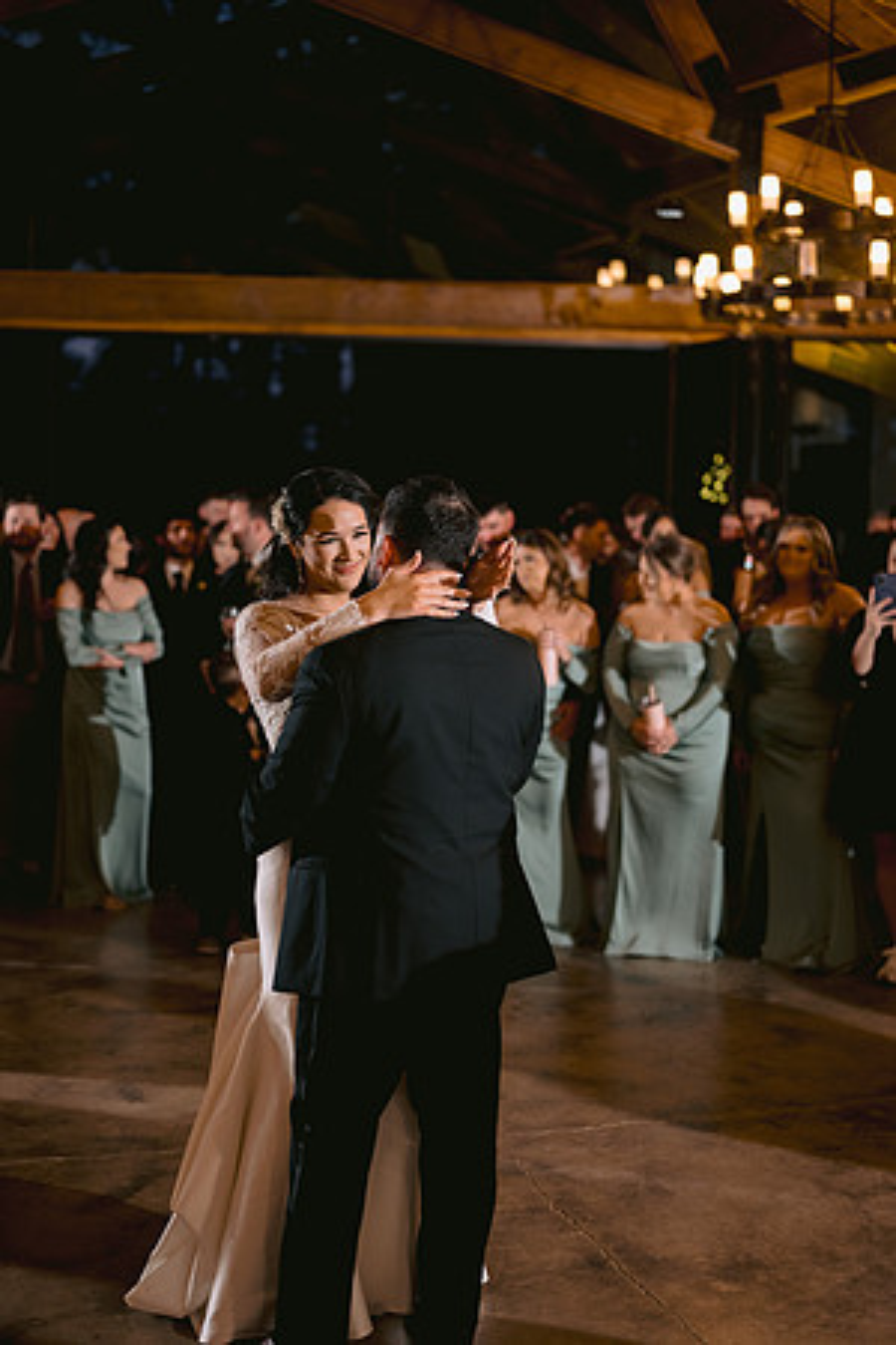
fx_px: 1867
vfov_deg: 39.6
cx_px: 448
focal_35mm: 50
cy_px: 672
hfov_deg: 27.0
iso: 800
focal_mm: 50
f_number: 2
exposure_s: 1/125
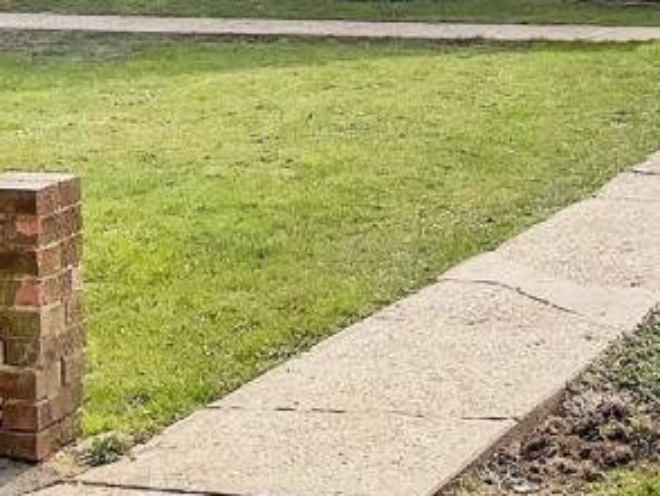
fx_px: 1927
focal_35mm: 101
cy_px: -72
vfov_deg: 14.3
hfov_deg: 19.3
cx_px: 519
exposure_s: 1/3200
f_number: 1.8
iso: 16
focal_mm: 3
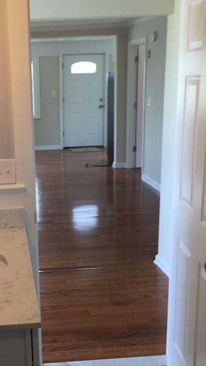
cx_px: 28
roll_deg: +0.2
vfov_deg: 44.5
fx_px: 446
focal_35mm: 46
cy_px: 194
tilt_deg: -10.5
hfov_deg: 25.3
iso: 32
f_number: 2.2
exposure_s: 1/60
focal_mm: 4.15
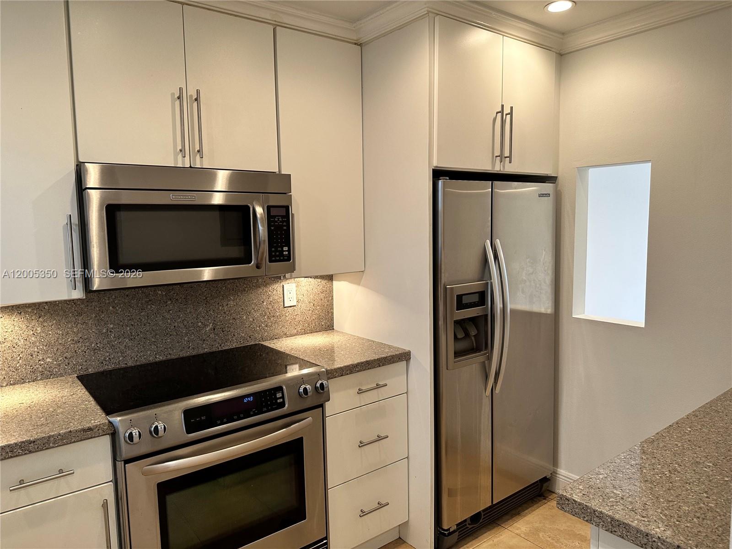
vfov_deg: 56.8
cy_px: 274
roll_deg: +1.0
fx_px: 508
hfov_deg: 71.6
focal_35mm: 24
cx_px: 366
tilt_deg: -6.7
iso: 160
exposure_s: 1/60
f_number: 1.78
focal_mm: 6.86
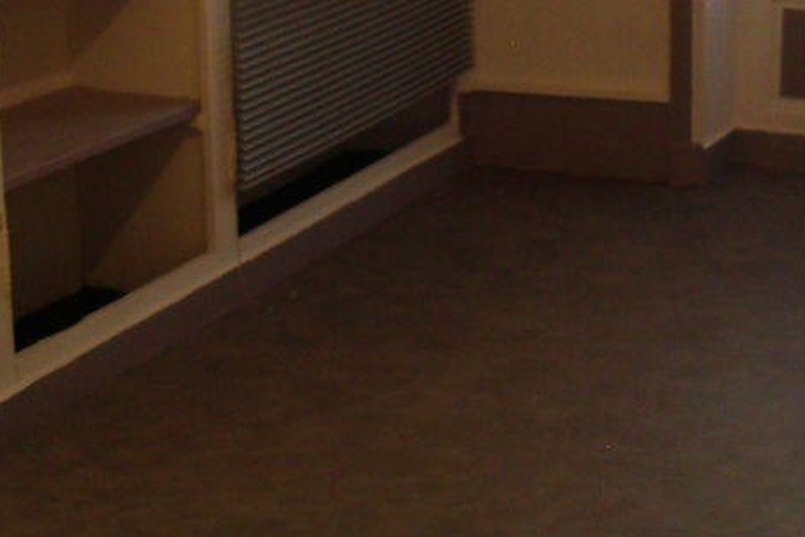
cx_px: 486
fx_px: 1901
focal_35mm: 85
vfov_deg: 15.5
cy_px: -99
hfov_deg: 23.9
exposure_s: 1/80
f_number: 2.6
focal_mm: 5.8
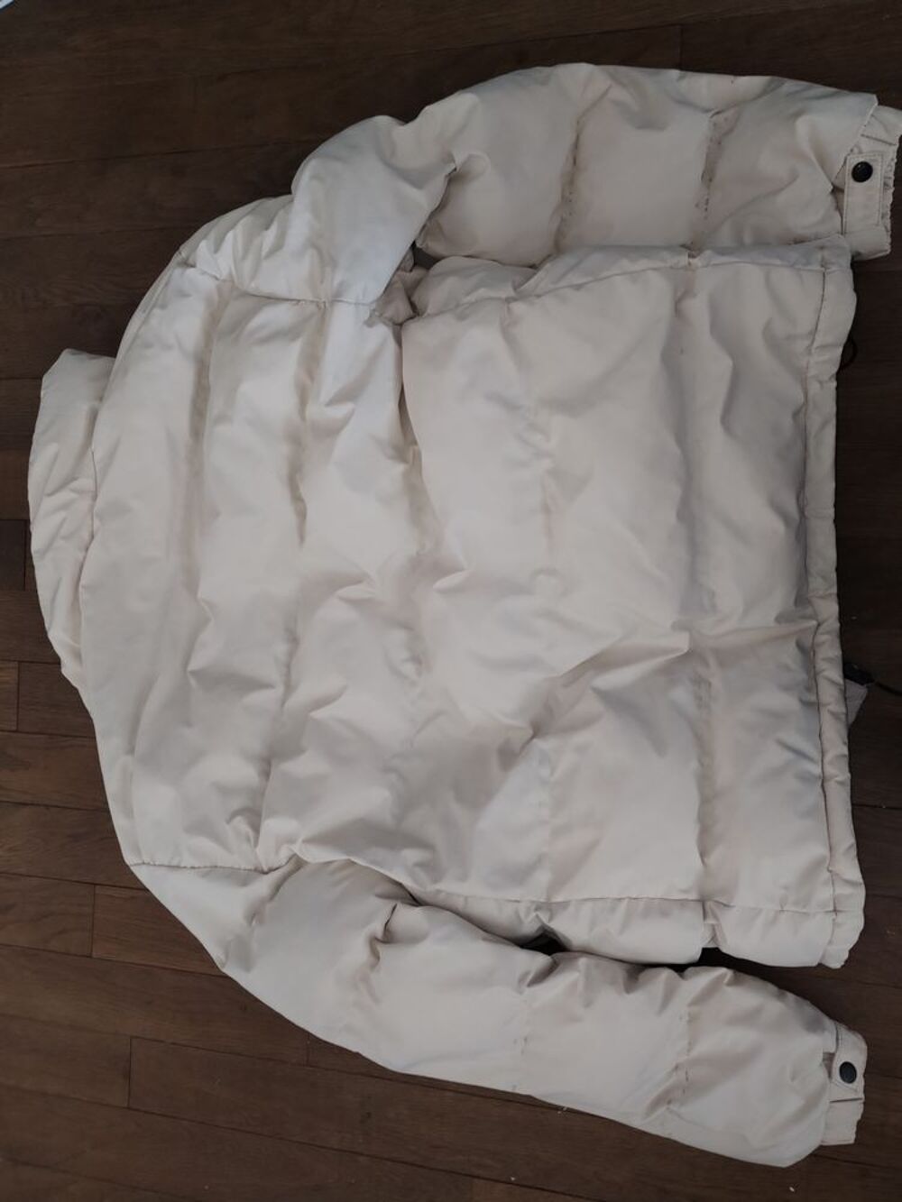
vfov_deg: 67.3
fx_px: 903
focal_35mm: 26
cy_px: 601
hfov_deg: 53.1
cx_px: 451
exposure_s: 1/25
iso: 710
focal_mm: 4.75
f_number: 1.8
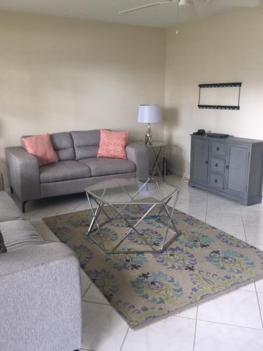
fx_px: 314
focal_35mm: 31
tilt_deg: -14.3
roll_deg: -0.5
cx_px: 134
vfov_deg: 58.4
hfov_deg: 45.4
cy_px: 179
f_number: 2.2
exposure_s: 1/15
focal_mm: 4.15
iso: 32
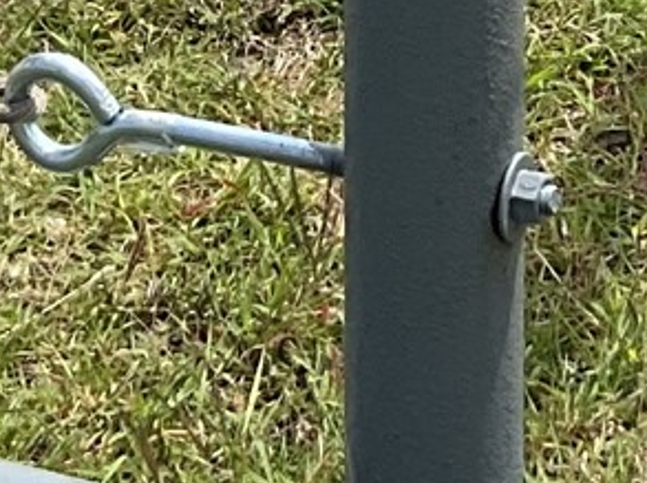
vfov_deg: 6.5
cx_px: 682
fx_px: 3790
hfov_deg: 9.7
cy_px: -1087
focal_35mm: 203
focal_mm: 3
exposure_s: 1/2141
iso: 16
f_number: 1.8
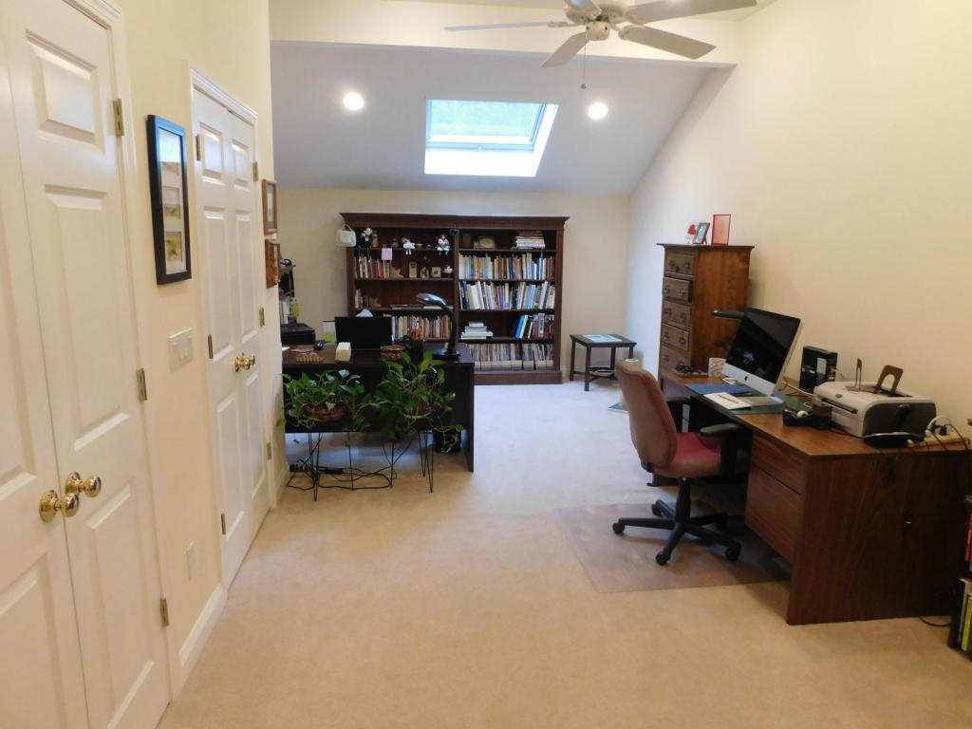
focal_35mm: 23
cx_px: 486
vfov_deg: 58.9
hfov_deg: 73.9
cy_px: 364
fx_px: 646
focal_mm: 4
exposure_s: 1/30
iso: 280
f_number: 3
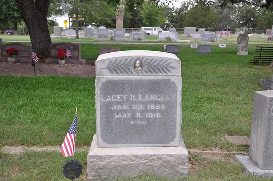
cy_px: 90
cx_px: 136
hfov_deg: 41.2
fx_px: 363
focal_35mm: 48
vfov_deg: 28.0
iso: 360
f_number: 5.6
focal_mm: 32
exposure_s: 1/125
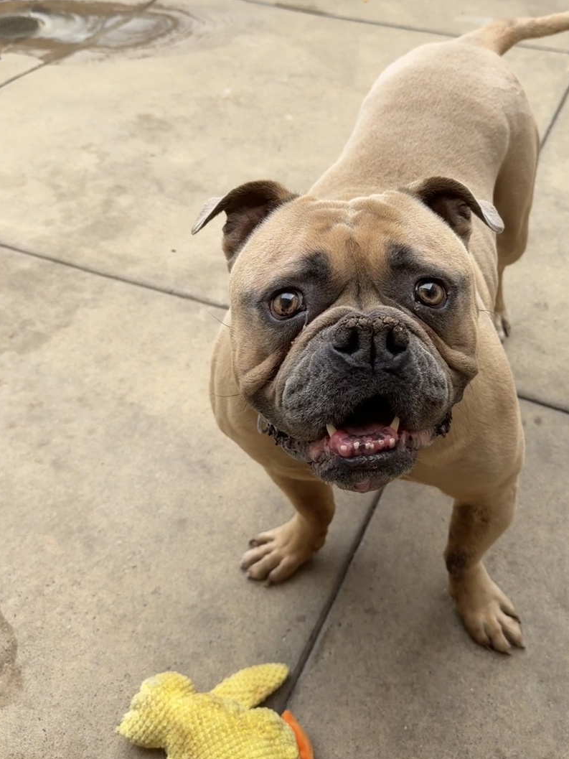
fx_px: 679
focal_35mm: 31
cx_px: 349
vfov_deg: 57.8
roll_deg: -3.0
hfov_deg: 45.1
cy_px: 293
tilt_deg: -40.0
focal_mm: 6.76
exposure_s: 1/955
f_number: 1.78
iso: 80
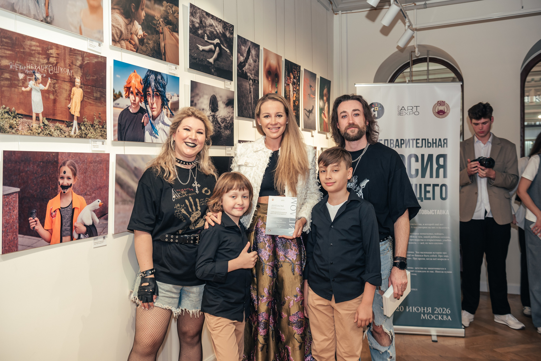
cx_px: 270
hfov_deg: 54.4
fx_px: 526
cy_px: 180
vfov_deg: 37.9
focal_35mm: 35
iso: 500
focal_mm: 35
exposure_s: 1/160
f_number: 4
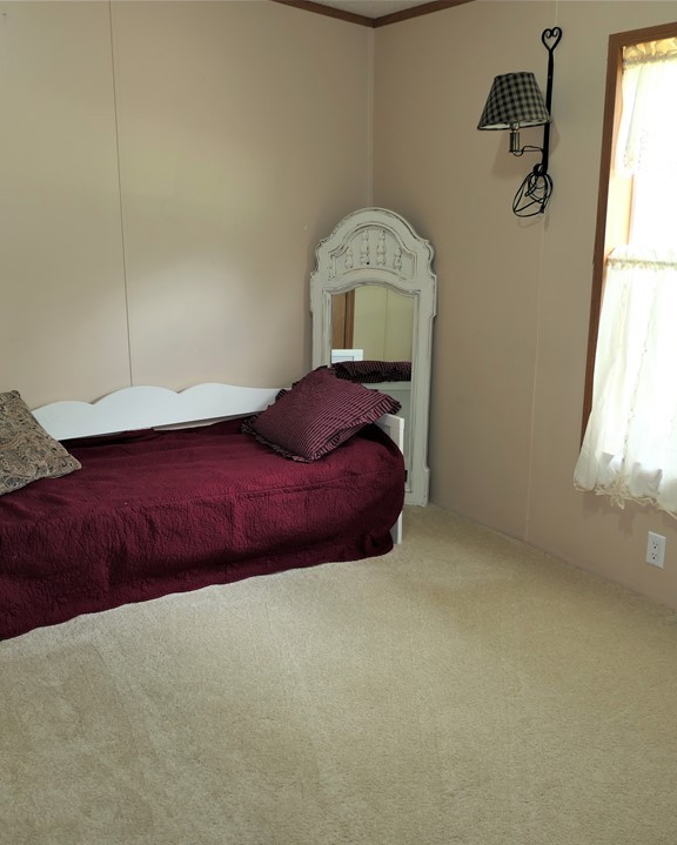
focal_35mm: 34
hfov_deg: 43.1
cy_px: 424
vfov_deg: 52.8
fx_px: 851
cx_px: 261
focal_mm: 8.8
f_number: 1.4
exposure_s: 1/100
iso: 125
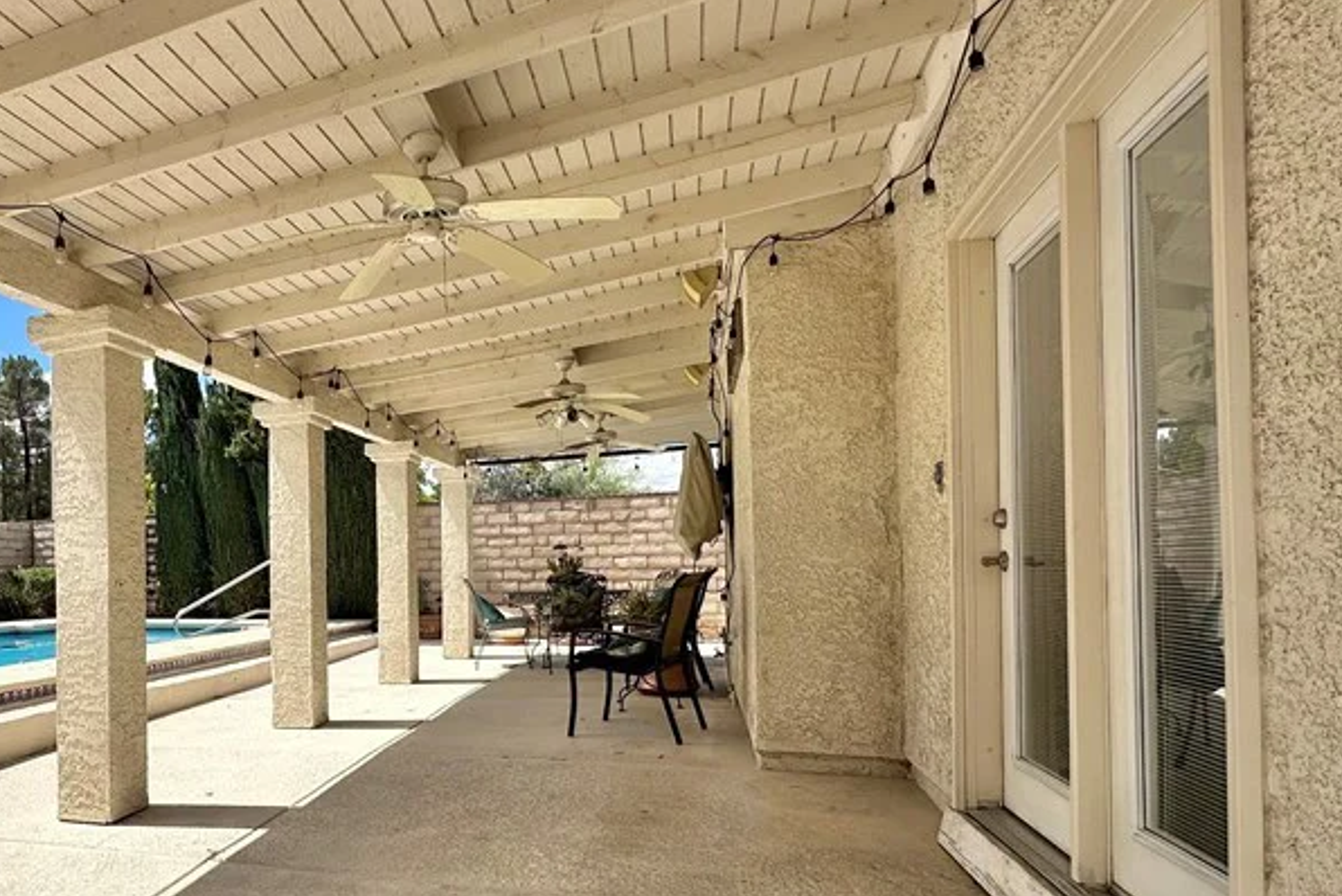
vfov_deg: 50.9
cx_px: 277
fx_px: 932
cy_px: 556
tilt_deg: +2.3
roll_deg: +1.1
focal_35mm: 25
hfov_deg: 65.3
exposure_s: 1/2132
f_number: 2.2
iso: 50
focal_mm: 2.22
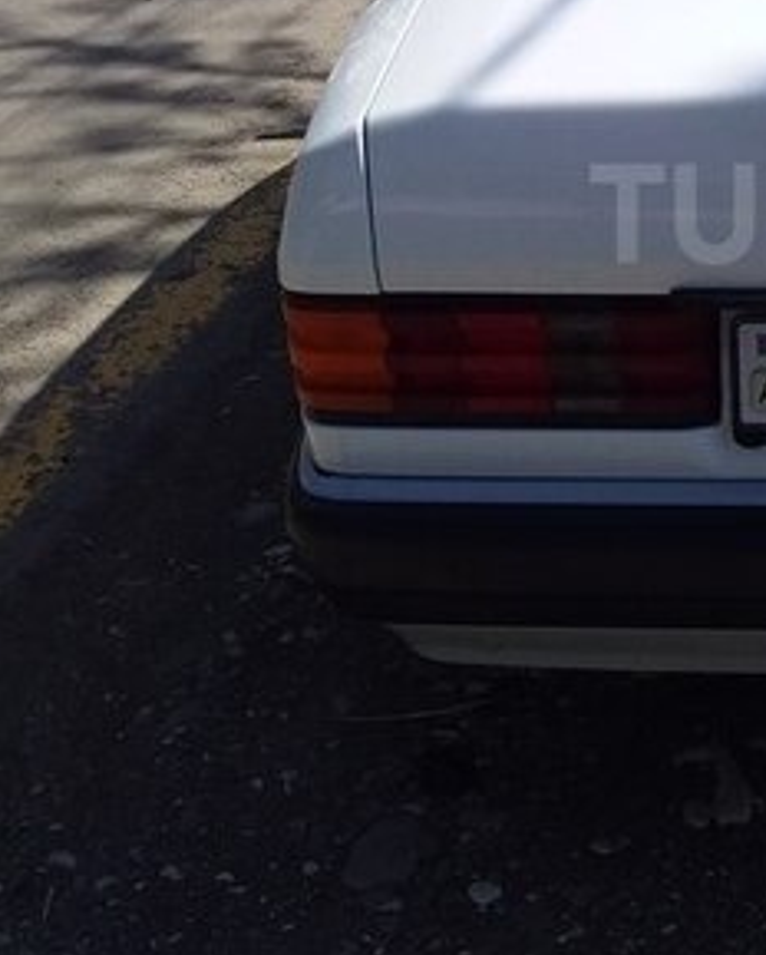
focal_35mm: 69
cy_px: 213
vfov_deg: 27.0
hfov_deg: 20.7
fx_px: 1951
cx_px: 928
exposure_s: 1/1763
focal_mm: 3.3
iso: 40
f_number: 2.2
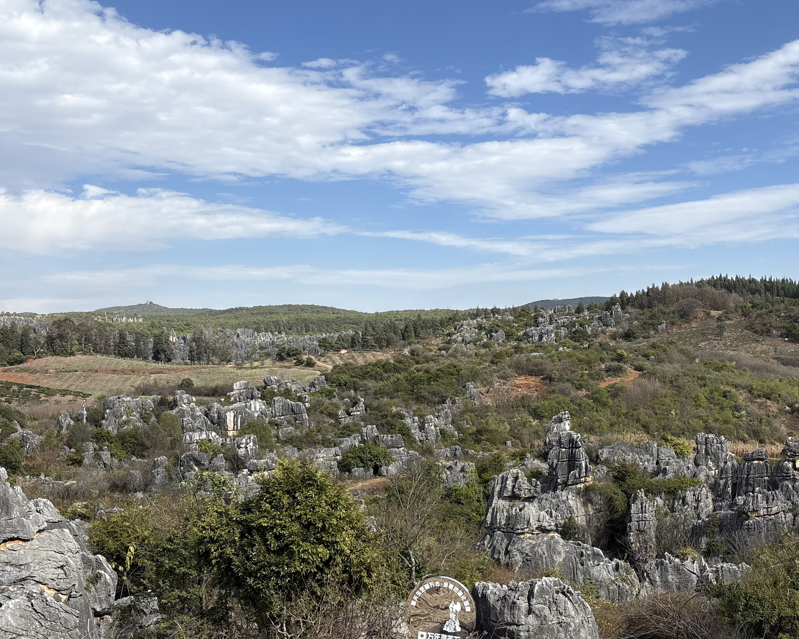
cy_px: 370
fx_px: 970
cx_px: 420
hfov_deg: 44.8
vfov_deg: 36.4
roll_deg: +1.7
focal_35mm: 41
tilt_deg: -0.9
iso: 50
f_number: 1.6
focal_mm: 5.96
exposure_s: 1/3448
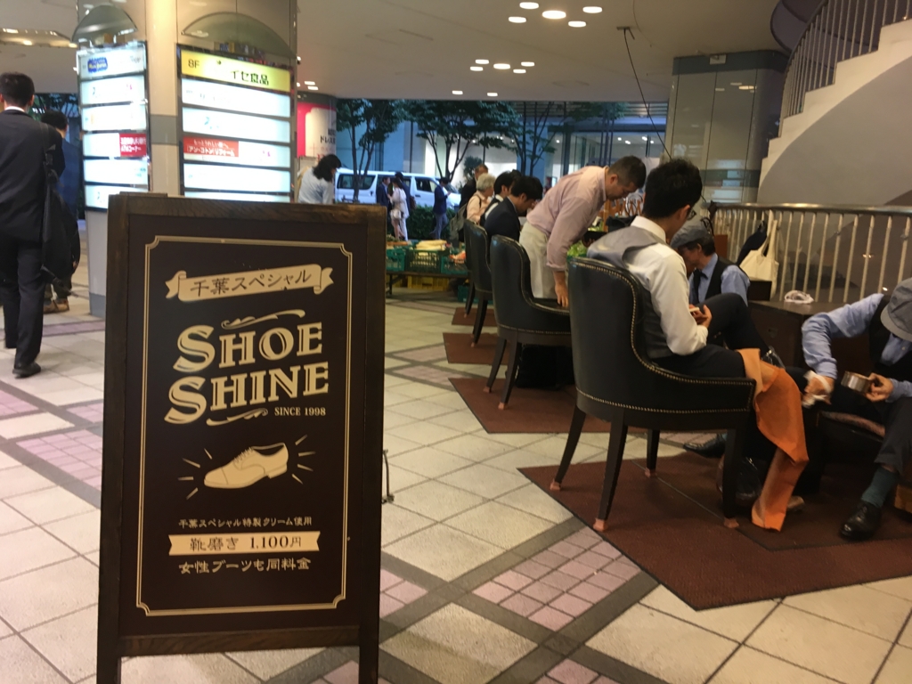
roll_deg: -2.6
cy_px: 342
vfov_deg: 48.2
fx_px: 764
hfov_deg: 61.7
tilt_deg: -8.6
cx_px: 456
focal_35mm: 29
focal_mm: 4.15
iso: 64
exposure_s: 1/30
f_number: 2.2
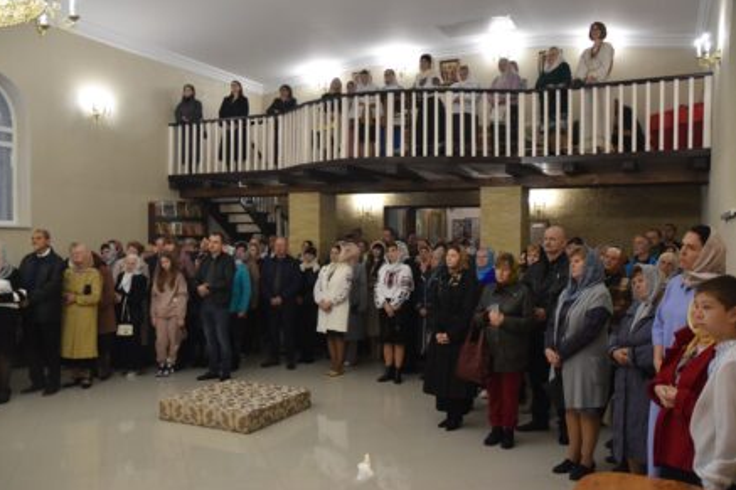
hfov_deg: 55.8
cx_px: 359
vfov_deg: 38.9
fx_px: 695
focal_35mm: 34
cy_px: 248
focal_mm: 22
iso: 1400
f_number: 3.5
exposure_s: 1/125
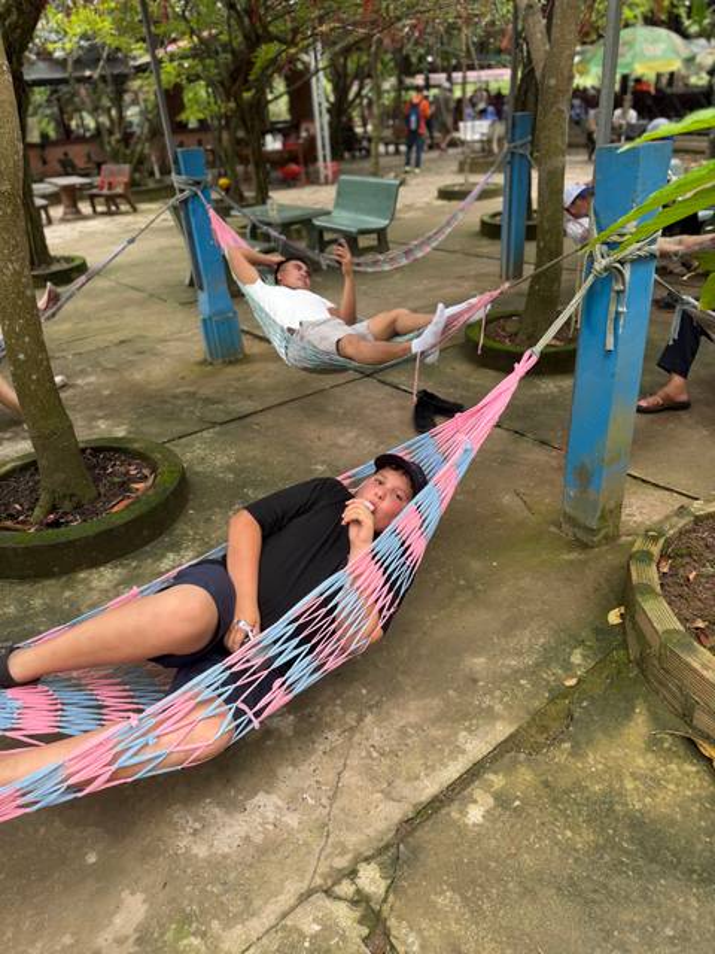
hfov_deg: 56.8
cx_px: 358
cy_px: 477
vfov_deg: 71.6
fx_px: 661
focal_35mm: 24
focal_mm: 6.76
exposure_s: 1/121
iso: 80
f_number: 1.78
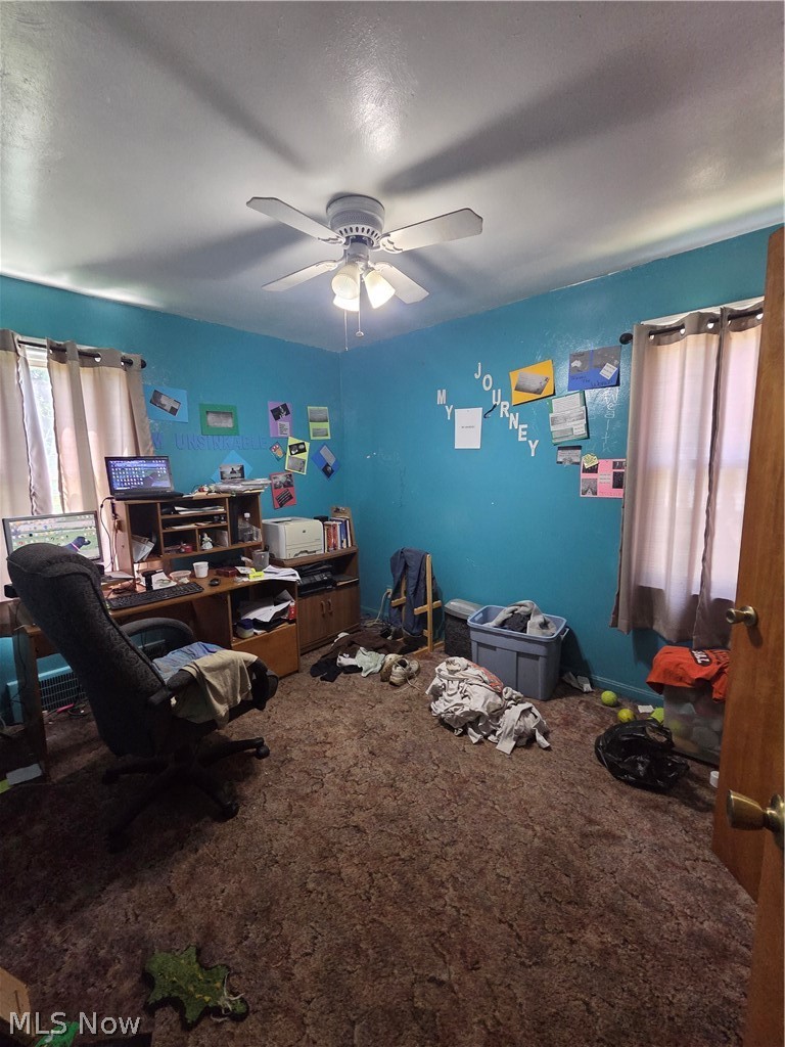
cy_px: 524
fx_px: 393
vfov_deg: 106.2
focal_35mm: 13
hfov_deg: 89.9
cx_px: 392
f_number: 2.2
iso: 800
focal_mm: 2.2
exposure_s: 1/60
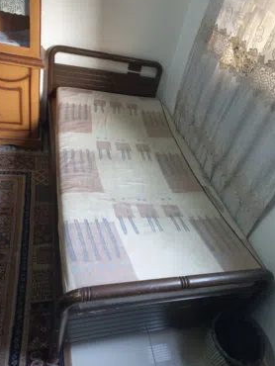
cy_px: 177
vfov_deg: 65.3
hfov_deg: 51.4
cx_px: 141
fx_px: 286
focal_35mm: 27
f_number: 1.8
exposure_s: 1/33
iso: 320
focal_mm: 4.6
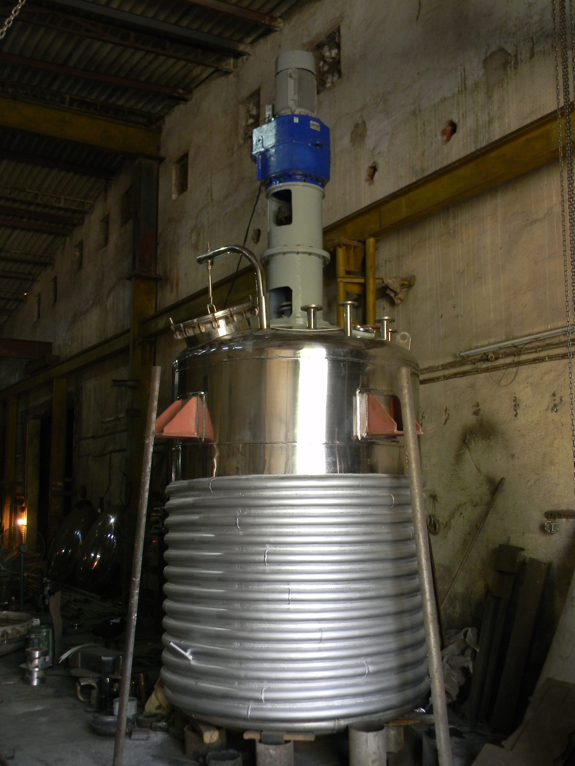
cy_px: 383
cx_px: 288
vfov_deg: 51.4
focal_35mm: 36
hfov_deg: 39.7
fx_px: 797
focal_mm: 6.4
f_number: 3.7
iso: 198
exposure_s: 1/30
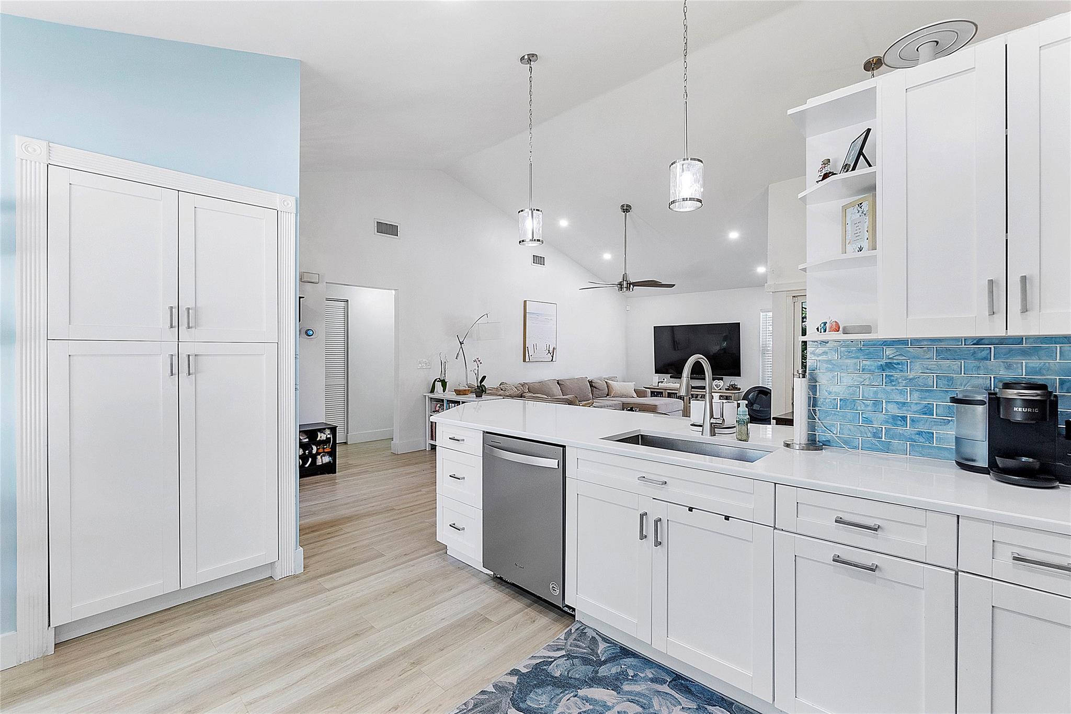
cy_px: 357
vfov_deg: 77.3
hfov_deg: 100.4
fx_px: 446
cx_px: 536
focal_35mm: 15
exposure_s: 1/13
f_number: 9
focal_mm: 10
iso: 250
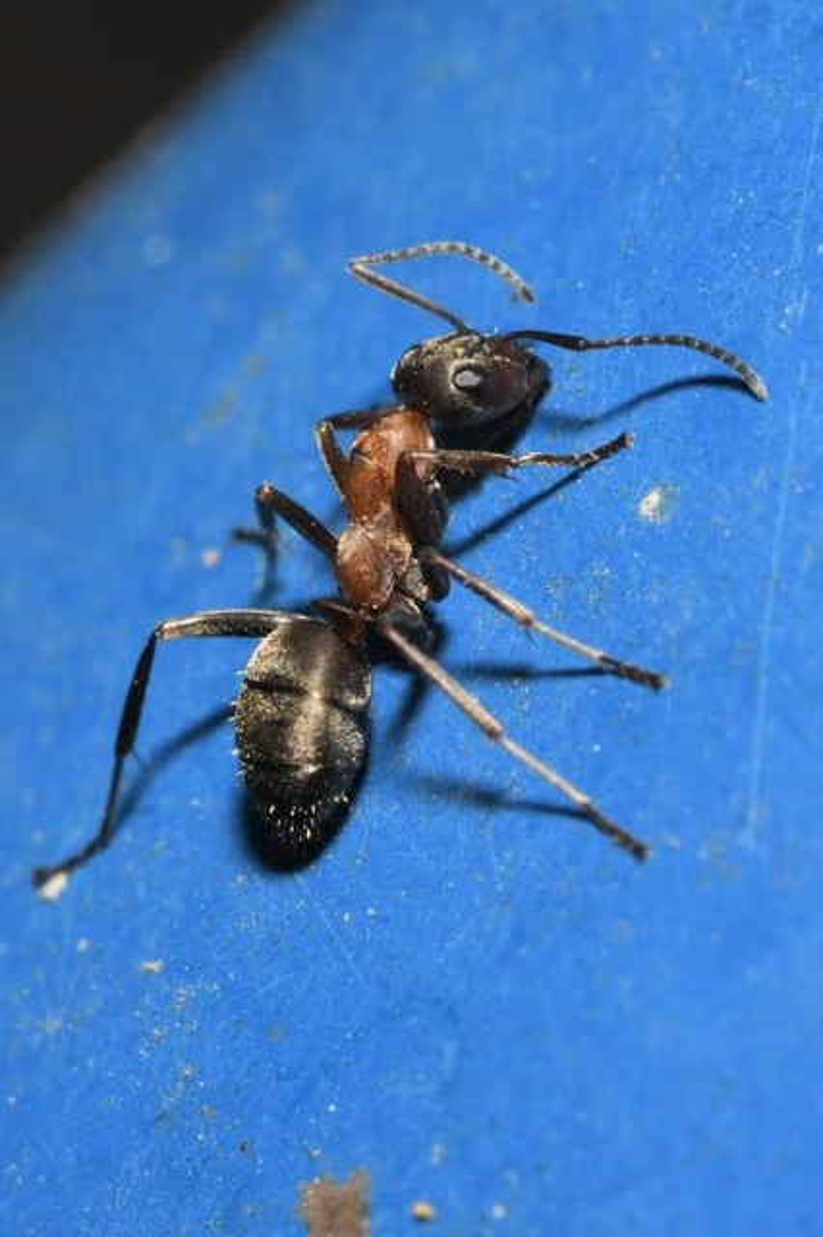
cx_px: 412
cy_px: 618
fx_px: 5406
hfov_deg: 8.7
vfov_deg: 13.0
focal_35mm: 158
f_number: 29
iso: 100
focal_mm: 105
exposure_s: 1/60
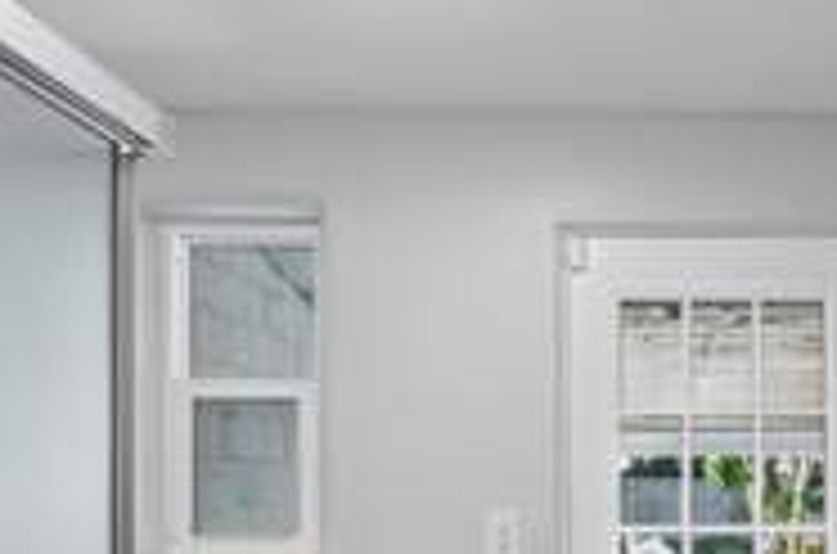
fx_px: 719
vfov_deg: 39.5
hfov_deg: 55.7
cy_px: 484
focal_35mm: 31
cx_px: 680
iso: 100
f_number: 9
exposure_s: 1/160
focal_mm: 12
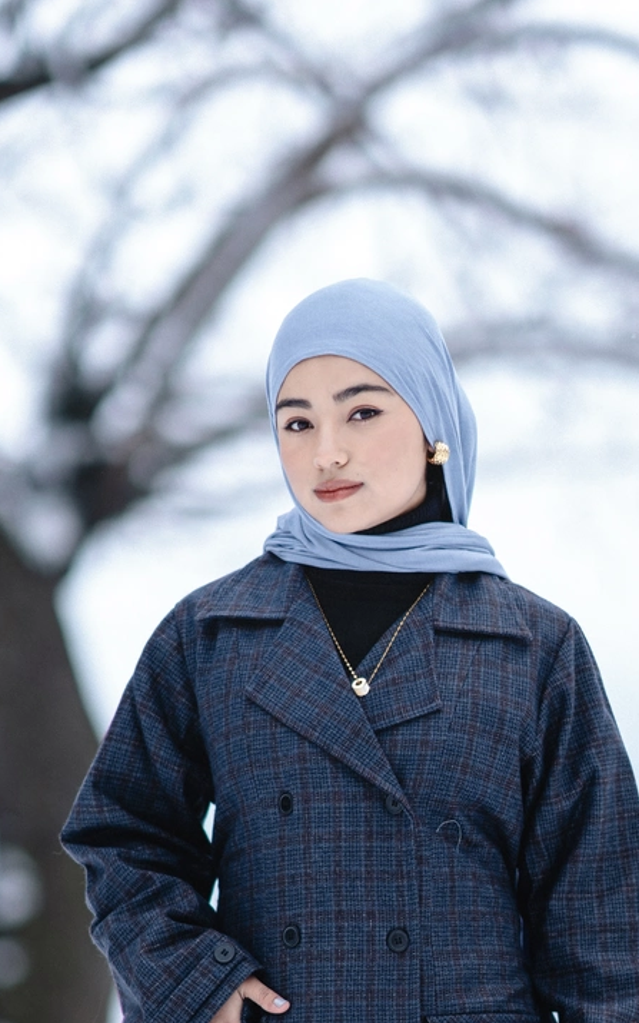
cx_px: 423
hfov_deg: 6.6
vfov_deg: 10.4
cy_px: 826
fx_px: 5572
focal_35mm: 200
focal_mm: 85
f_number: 1.4
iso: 50
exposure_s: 1/1000
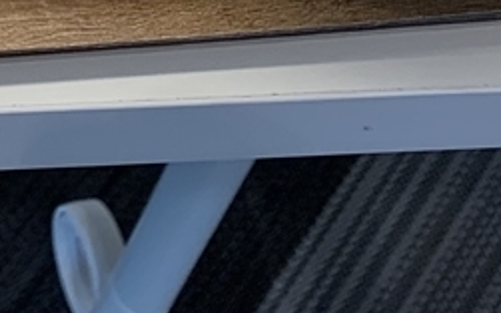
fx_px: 1803
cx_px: -309
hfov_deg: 14.5
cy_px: -482
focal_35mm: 132
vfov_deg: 8.8
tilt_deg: -47.1
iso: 50
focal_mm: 4.25
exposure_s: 1/112
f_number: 1.8
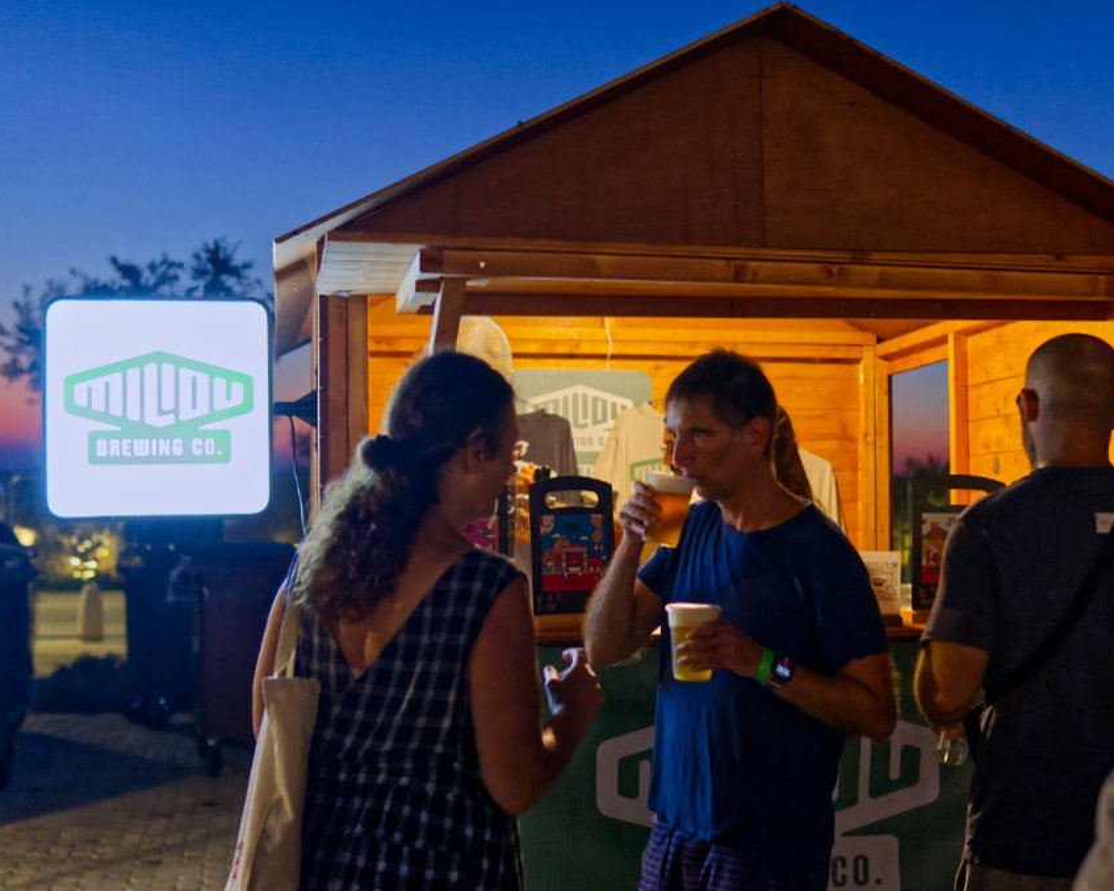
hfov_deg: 36.6
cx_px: 625
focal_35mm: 51
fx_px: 1681
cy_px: 446
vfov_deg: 29.7
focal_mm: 30
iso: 2500
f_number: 2
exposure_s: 1/160
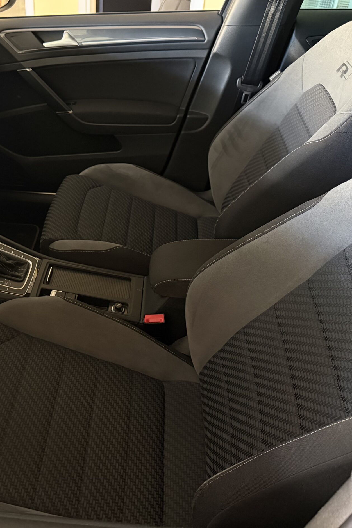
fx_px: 499
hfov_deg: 37.8
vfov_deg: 55.8
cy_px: 259
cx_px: 85
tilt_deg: -37.2
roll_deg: +0.2
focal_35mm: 34
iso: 800
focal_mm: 6.76
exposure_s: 1/40
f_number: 1.78
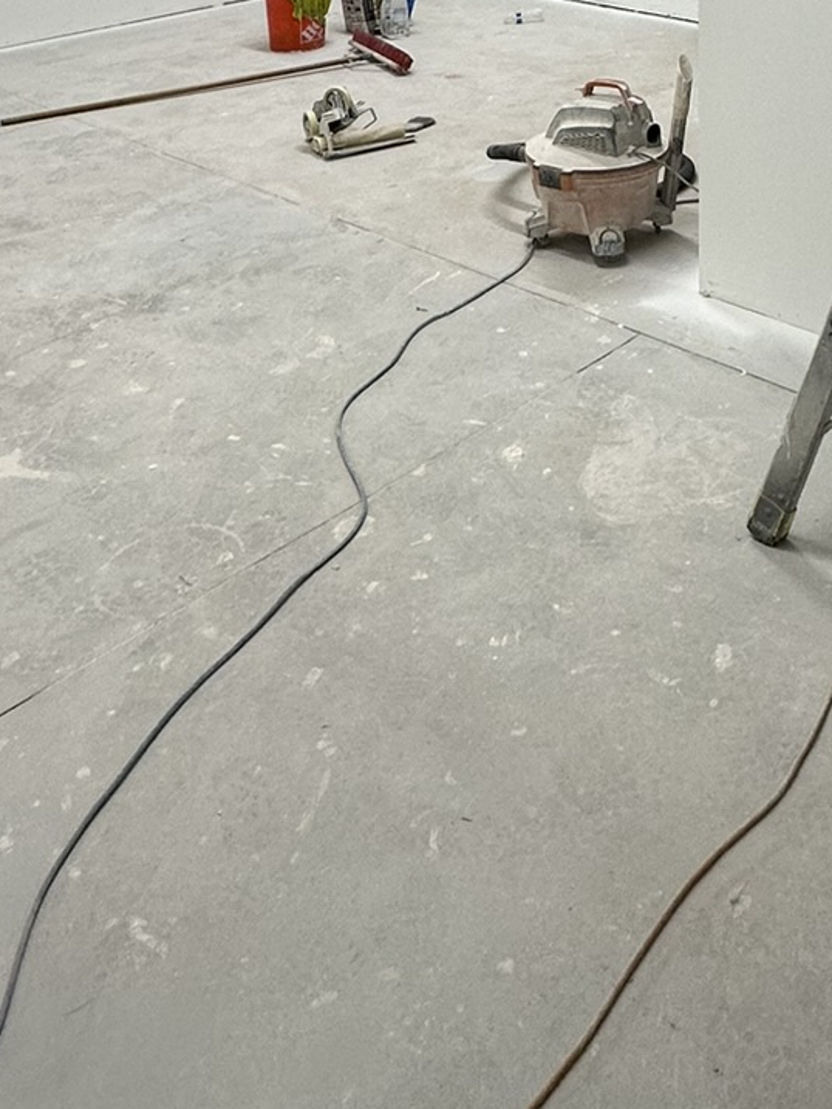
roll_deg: +0.0
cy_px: -135
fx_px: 1281
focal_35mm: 40
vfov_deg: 38.1
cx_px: 707
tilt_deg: -5.5
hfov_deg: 34.5
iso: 125
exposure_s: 1/120
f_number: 2.2
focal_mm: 2.22
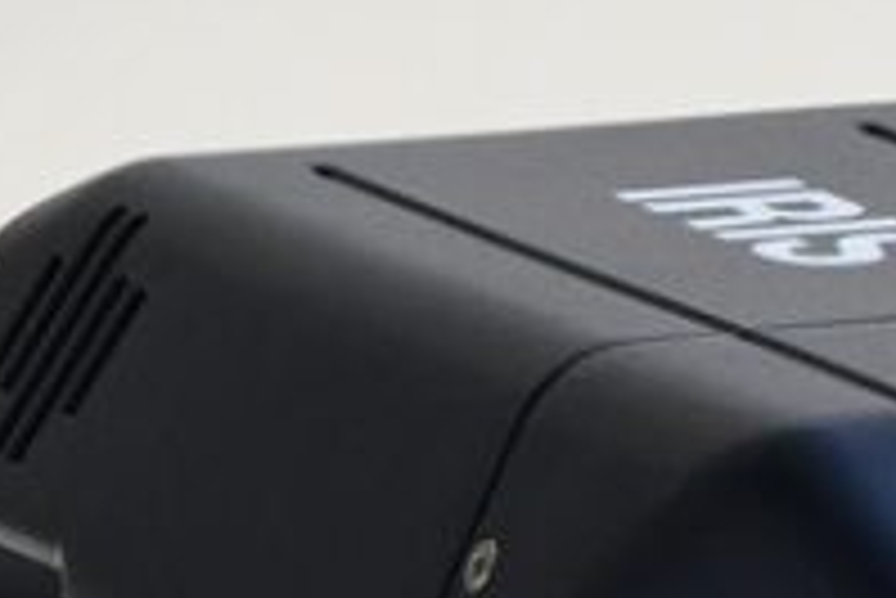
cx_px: 1337
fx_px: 17260
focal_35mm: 693
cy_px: 922
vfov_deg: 2.0
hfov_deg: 3.0
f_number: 11
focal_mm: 120
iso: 900
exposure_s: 1/2.5
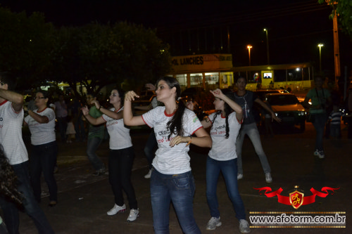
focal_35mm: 42
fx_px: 411
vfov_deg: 31.9
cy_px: 117
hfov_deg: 46.4
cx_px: 176
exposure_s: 1/60
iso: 3200
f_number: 4.5
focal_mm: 28
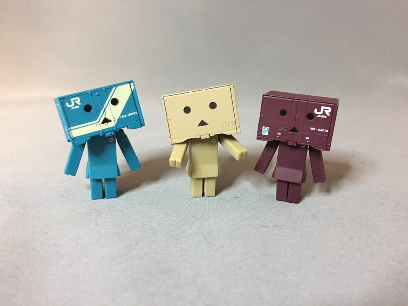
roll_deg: -1.8
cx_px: 204
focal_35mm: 29
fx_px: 342
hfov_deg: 61.7
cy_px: 153
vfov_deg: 48.2
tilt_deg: -19.4
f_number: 2.2
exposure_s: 1/33
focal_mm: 4.15
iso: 160
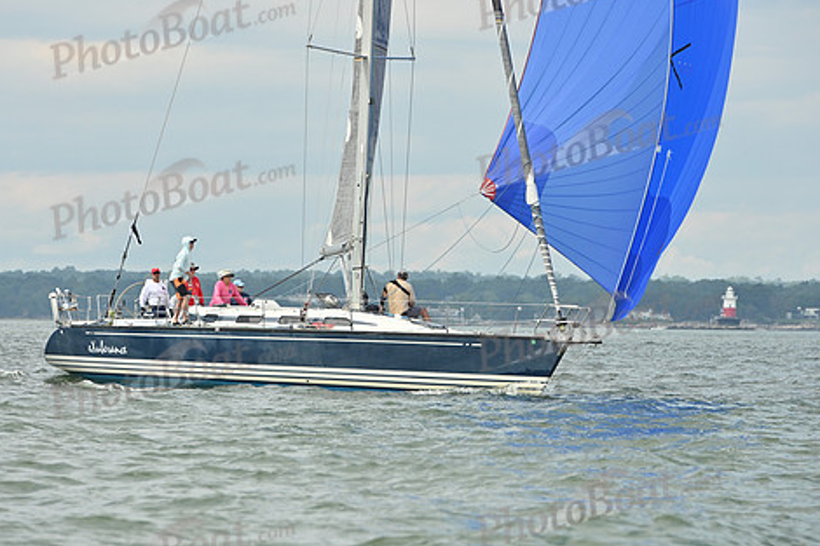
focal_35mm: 247
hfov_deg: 8.3
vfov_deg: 5.6
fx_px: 5624
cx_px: 387
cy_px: 261
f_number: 9
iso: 320
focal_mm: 200
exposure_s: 1/1600
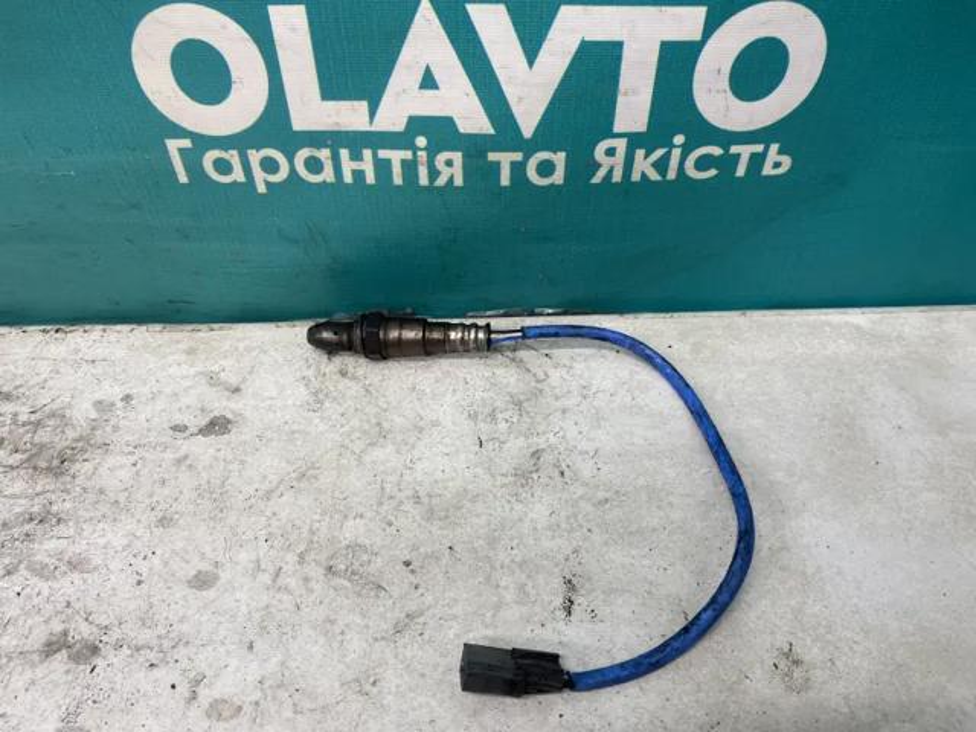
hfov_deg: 67.3
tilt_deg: -47.8
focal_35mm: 26
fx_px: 733
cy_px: 366
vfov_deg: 53.1
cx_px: 488
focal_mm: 4.25
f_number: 1.8
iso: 100
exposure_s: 1/100
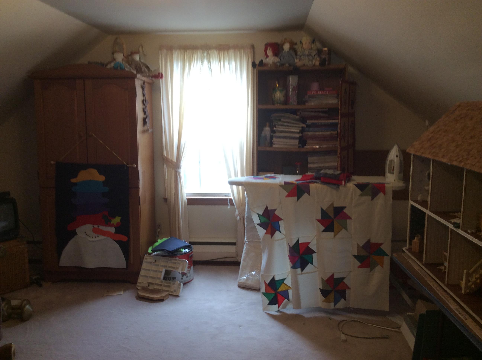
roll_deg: +1.0
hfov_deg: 56.9
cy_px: 180
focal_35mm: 32
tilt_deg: -10.1
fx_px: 445
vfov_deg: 44.1
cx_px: 241
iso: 50
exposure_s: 1/24
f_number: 2.4
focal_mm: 3.3
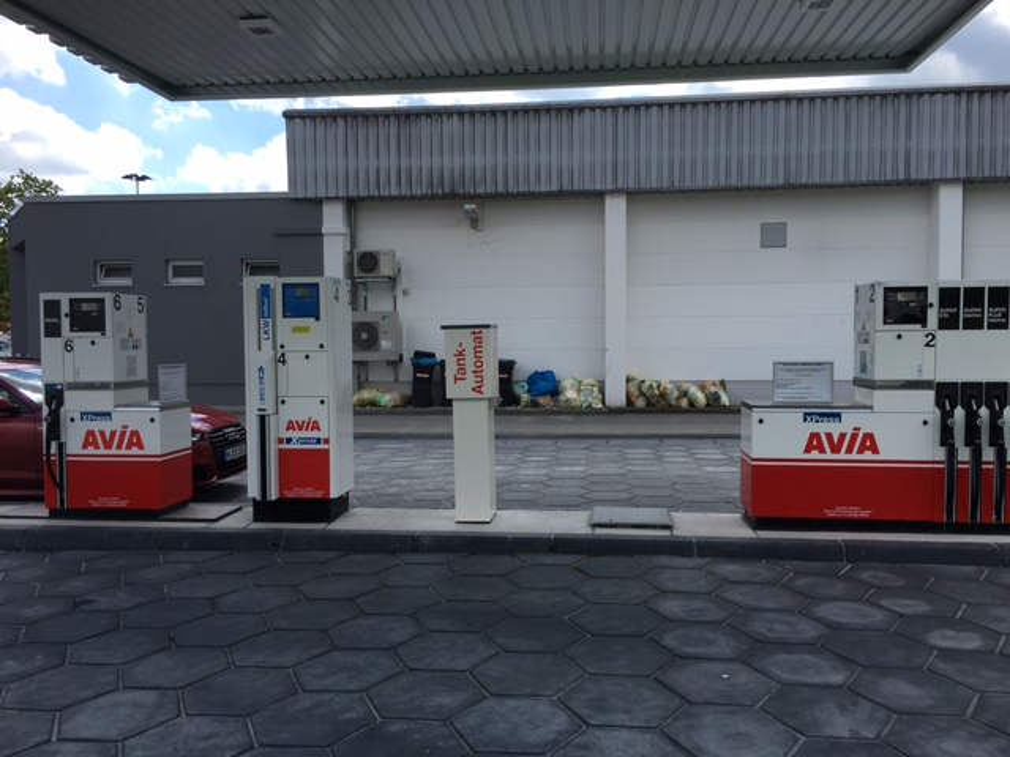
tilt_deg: -3.5
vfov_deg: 48.2
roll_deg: +0.4
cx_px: 505
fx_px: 846
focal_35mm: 29
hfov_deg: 61.7
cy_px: 378
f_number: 2.2
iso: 25
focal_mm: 4.15
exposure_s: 1/1099
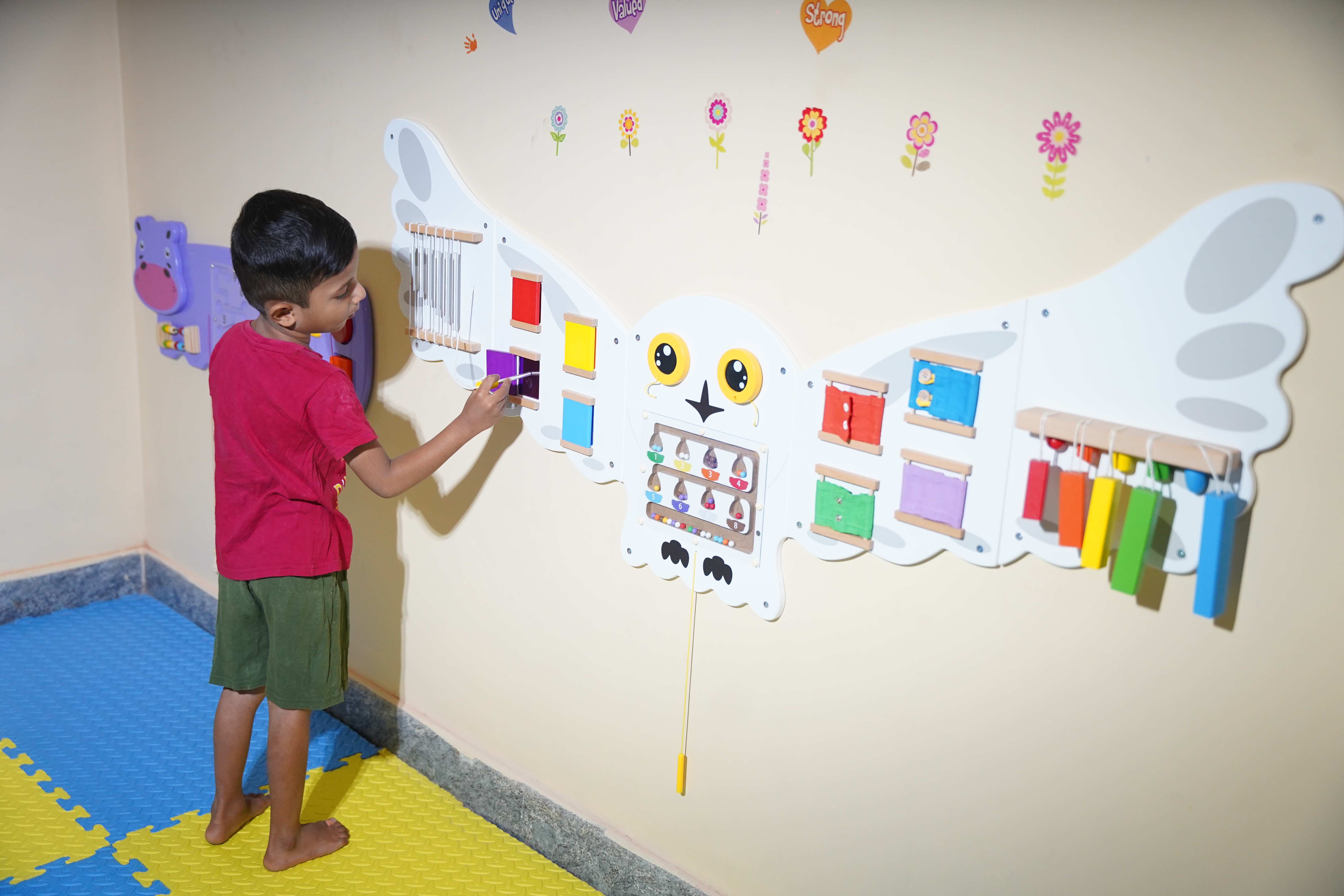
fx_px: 1321
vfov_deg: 37.5
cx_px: 672
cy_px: 448
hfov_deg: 53.9
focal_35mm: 35
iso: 1600
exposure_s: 1/320
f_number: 2.8
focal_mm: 35.4
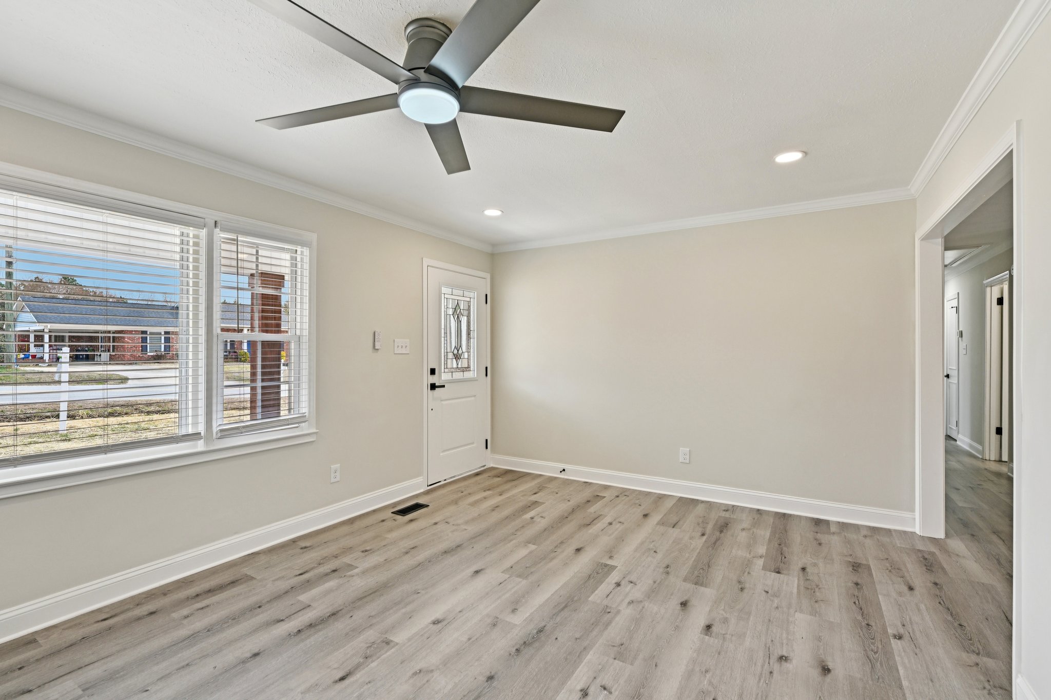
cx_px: 526
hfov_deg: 96.7
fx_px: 467
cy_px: 350
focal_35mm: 16
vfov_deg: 73.7
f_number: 8
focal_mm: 16
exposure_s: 1/50
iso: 100
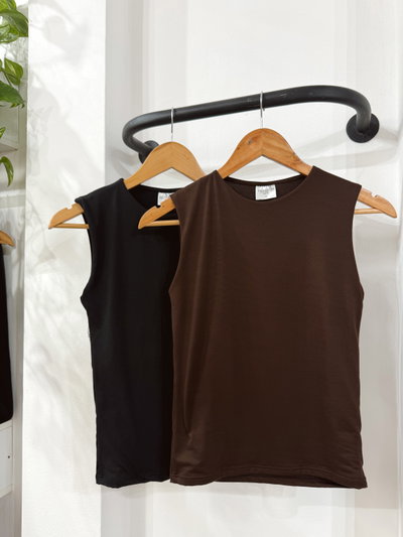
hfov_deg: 56.8
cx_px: 202
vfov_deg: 71.6
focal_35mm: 24
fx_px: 372
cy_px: 268
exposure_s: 1/50
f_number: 1.78
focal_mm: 6.76
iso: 100
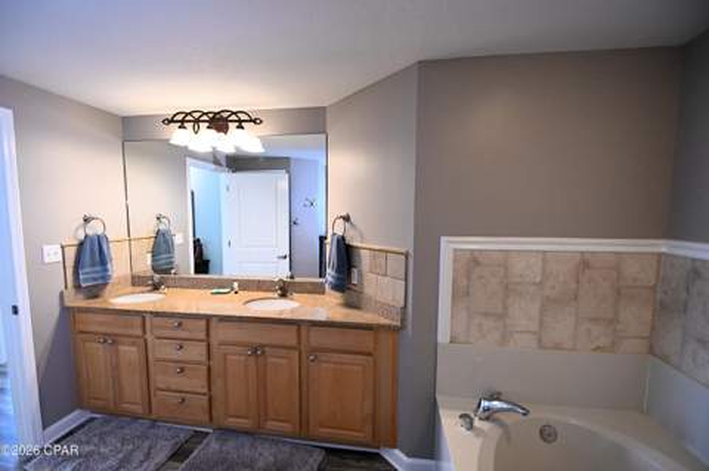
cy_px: 236
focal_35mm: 15
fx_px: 295
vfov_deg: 77.2
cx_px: 354
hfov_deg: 100.4
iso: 1800
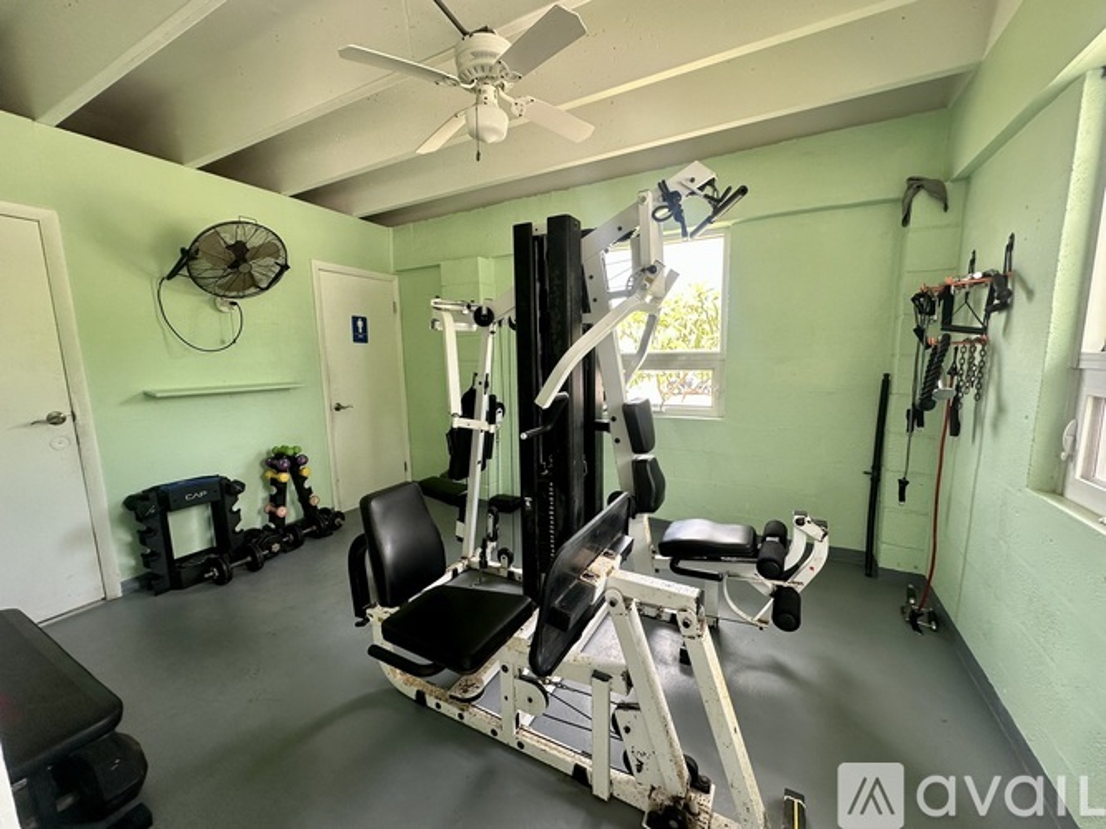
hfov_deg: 102.1
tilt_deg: -3.8
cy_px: 414
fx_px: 447
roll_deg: -0.2
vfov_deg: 85.7
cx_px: 553
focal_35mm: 14
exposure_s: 1/99
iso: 100
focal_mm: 2.22
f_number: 2.2
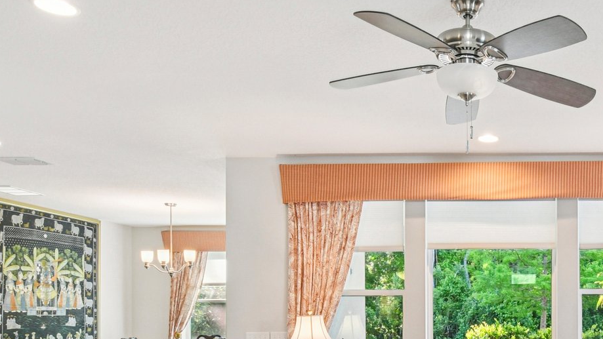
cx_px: 475
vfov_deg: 31.7
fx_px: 560
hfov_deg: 53.2
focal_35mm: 35
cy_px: 319
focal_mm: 10
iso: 400
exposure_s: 1/5
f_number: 8
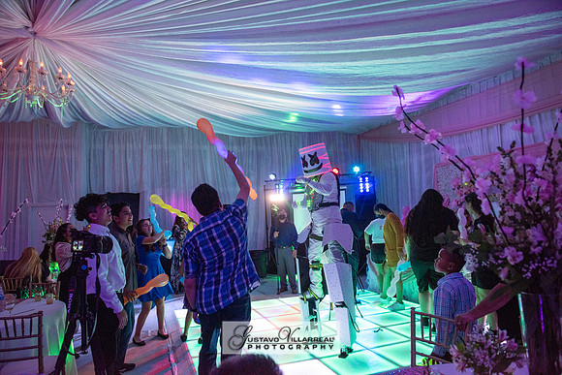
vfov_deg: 53.2
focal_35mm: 24
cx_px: 281
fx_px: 375
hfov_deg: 73.7
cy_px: 188
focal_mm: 24
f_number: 4
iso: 1250
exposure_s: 1/160
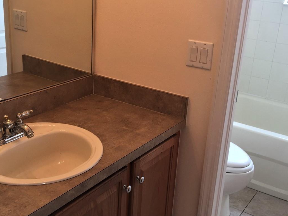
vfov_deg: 32.2
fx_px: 374
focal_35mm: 45
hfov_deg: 42.0
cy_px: 104
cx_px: 131
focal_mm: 4.15
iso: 32
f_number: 2.2
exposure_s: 1/50
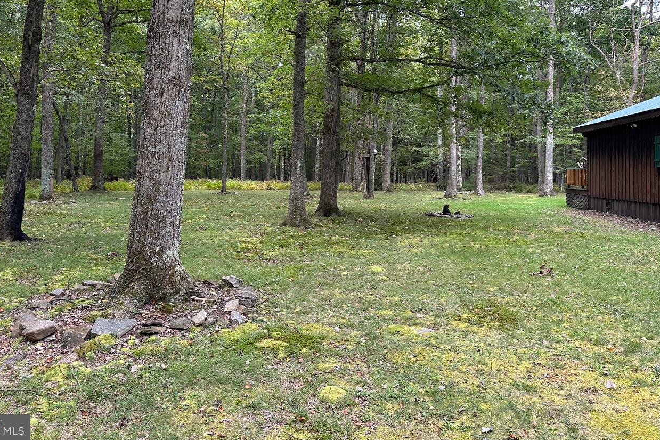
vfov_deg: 44.5
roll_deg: -1.3
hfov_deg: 63.6
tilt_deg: +1.8
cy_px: 157
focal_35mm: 29
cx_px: 320
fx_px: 532
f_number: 1.78
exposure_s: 1/121
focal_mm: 6.86
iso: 125
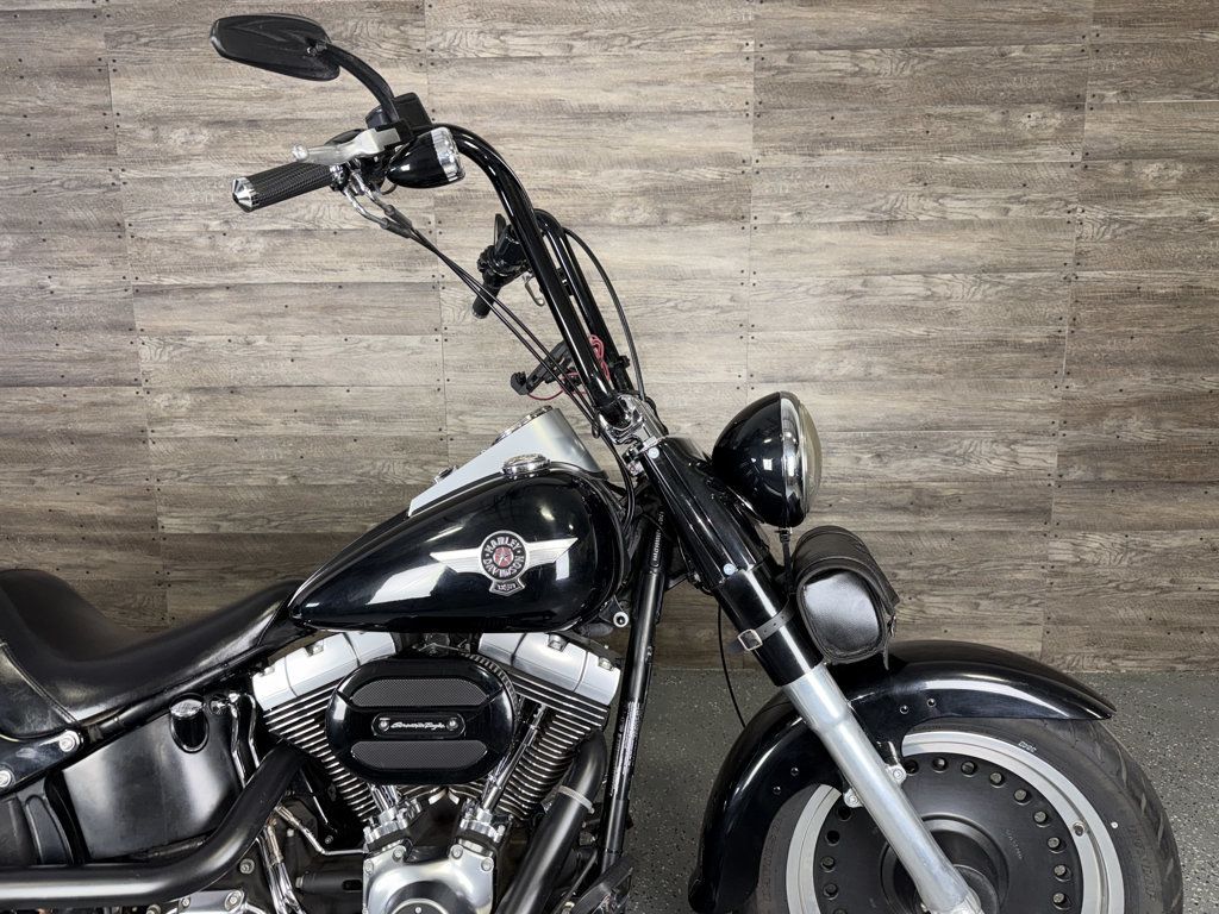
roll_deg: +0.6
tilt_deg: -9.8
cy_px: 457
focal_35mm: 24
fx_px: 845
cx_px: 610
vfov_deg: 56.8
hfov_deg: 71.6
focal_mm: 6.76
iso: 80
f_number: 1.78
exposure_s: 1/27
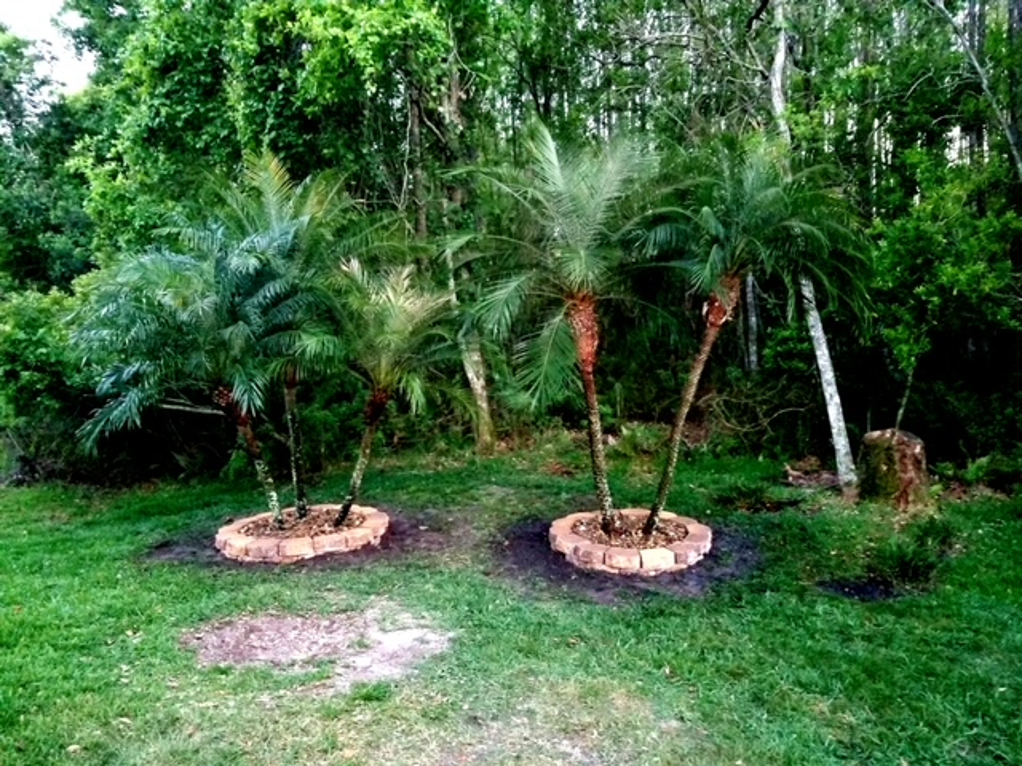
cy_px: 383
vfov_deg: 53.1
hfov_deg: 67.3
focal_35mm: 26
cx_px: 511
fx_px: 768
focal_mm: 4.25
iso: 1000
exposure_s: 1/10
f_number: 1.7
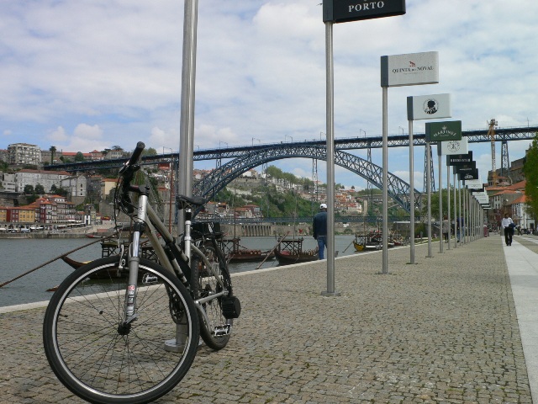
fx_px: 528
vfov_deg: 41.8
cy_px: 202
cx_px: 269
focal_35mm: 34
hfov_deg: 54.0
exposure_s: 1/400
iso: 80
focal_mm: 6.3
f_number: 5.6
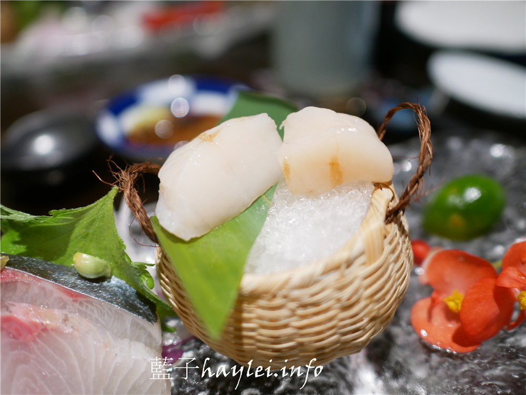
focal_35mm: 30
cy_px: 198
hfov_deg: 60.0
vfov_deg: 46.8
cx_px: 263
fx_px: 456
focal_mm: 15
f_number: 1.7
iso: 500
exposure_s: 1/60
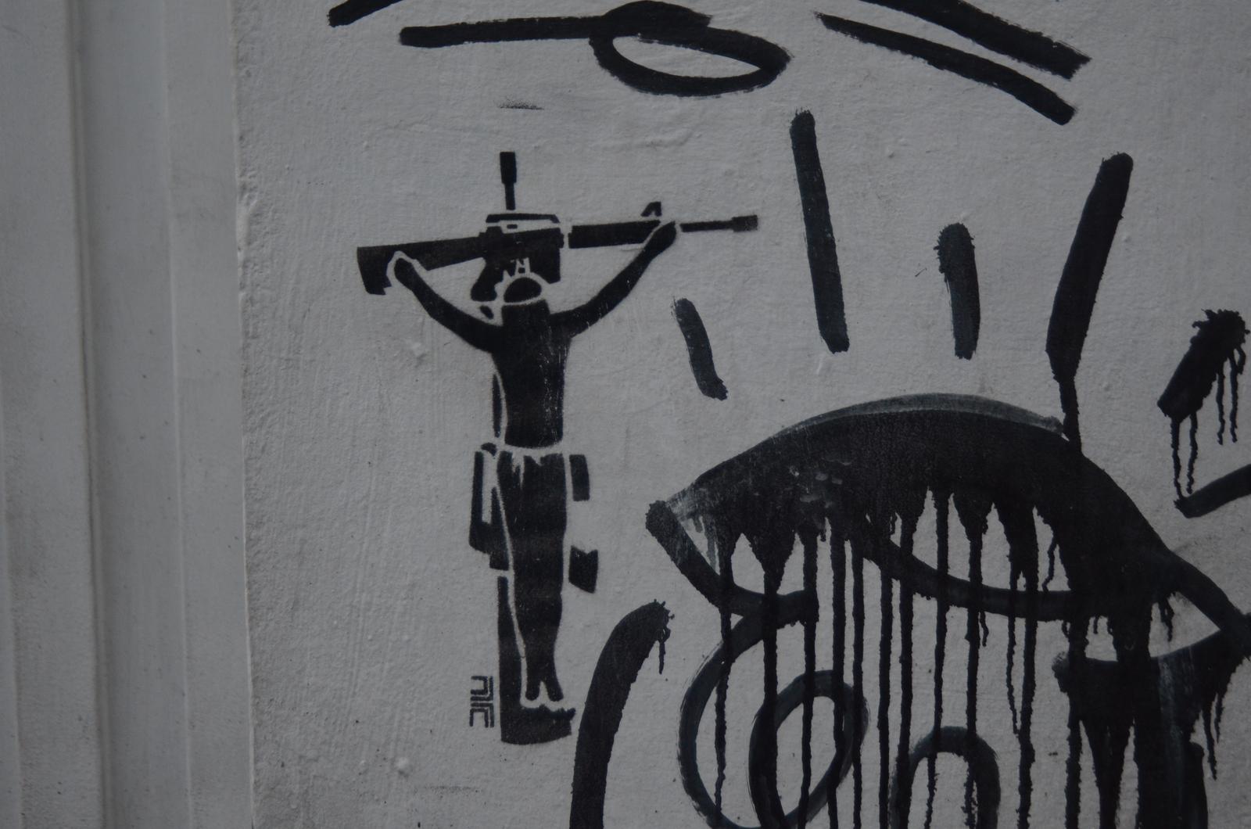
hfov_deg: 37.9
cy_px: 414
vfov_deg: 25.6
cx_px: 626
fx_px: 1821
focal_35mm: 52
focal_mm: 35
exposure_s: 1/320
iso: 800
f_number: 4
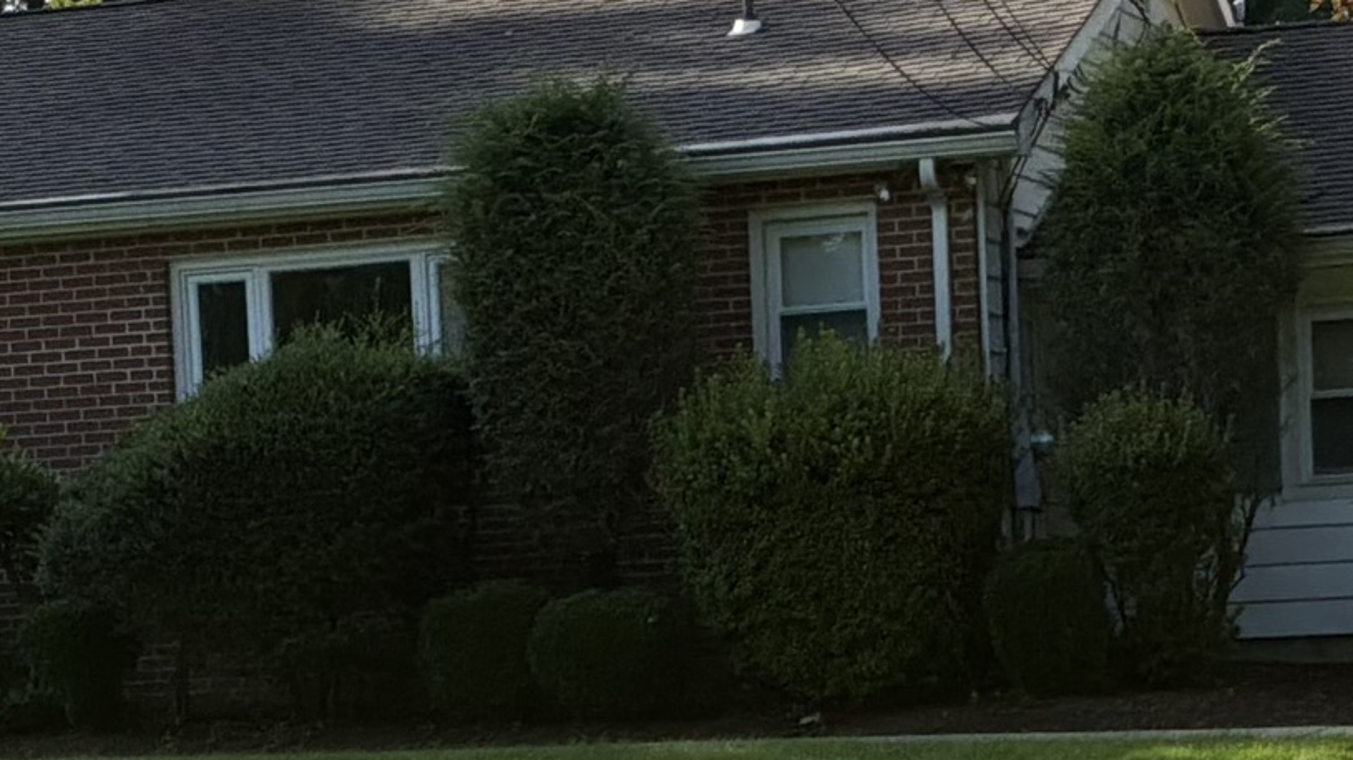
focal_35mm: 115
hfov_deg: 18.6
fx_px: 4125
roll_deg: +2.1
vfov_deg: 10.4
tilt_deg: -2.2
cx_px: 568
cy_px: 798
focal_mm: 3
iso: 32
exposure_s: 1/883
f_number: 1.8
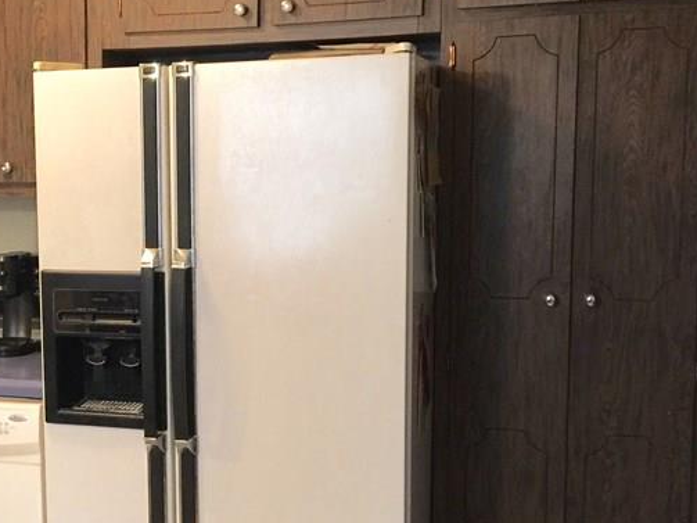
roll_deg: -0.2
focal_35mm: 59
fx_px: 1188
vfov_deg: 24.8
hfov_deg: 31.2
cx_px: 69
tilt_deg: -7.6
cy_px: 315
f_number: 2.2
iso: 64
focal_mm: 4.15
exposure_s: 1/4
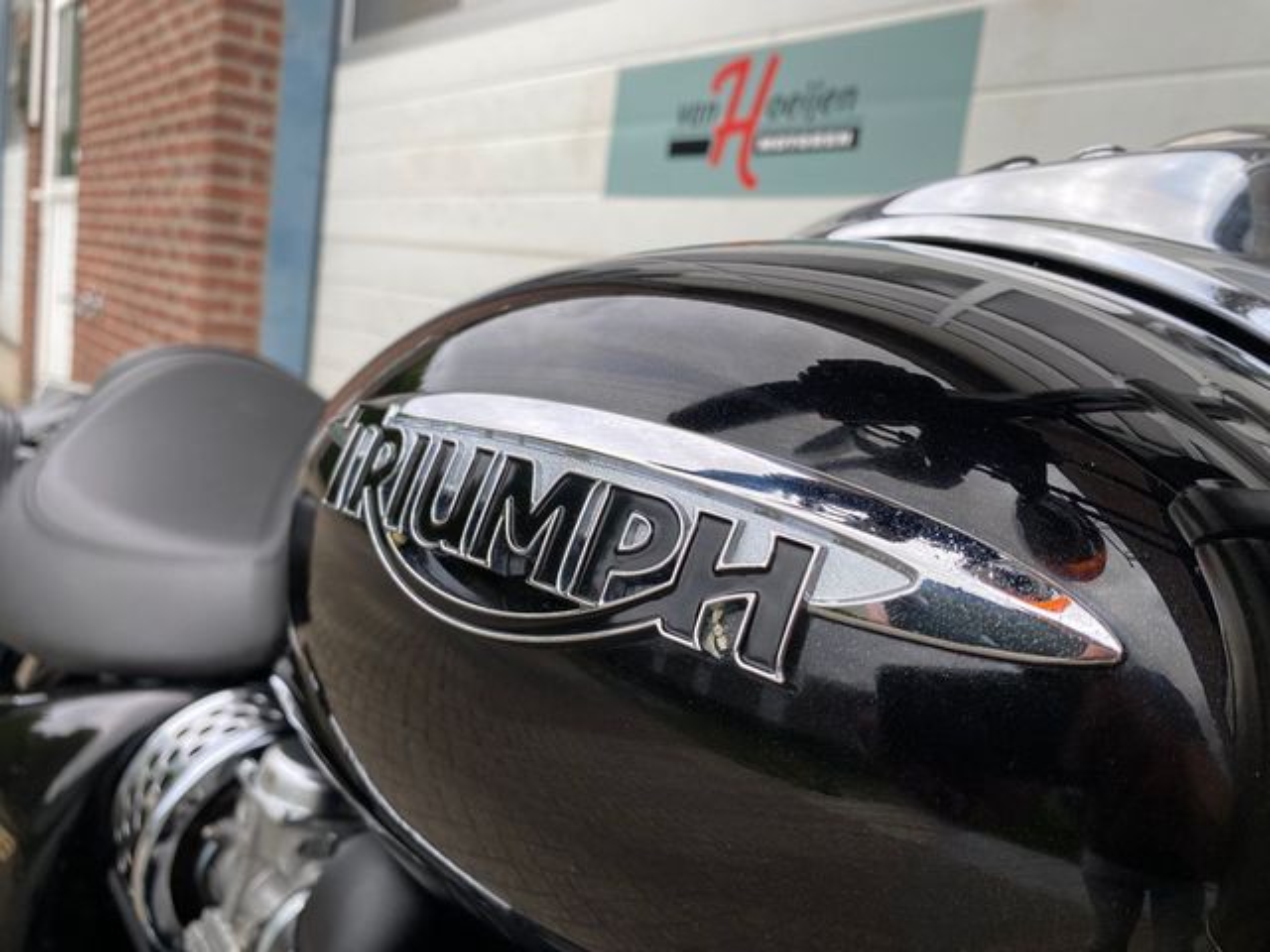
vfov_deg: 53.1
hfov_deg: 67.3
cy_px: 476
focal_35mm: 26
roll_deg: -7.9
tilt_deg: -9.3
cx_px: 635
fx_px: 954
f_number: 1.8
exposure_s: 1/310
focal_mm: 4.25
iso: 32
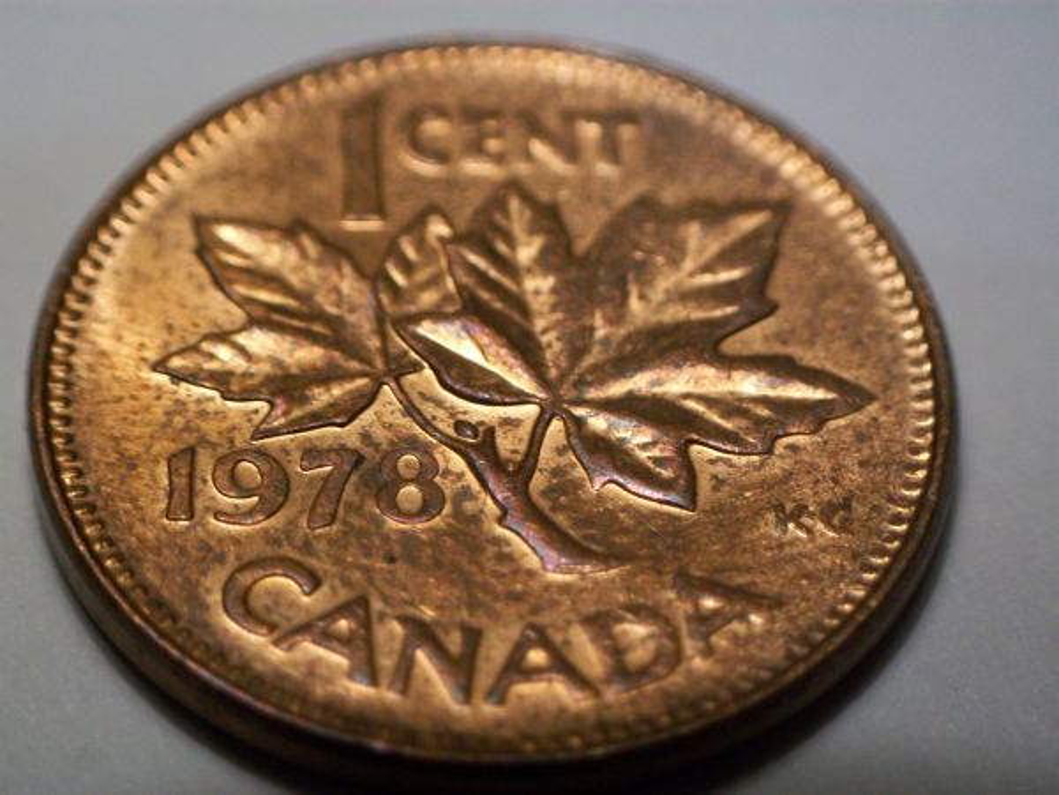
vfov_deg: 17.0
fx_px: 2662
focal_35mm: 87
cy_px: 398
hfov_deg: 22.5
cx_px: 530
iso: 160
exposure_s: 1/40
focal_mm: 14.3
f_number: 4.3
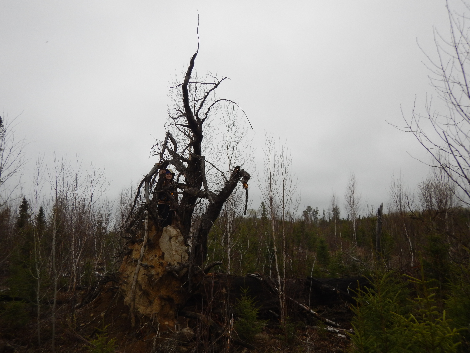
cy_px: 176
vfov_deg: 56.8
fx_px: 326
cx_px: 235
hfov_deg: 71.6
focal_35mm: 24
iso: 125
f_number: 2.8
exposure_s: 1/1250
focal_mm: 4.3
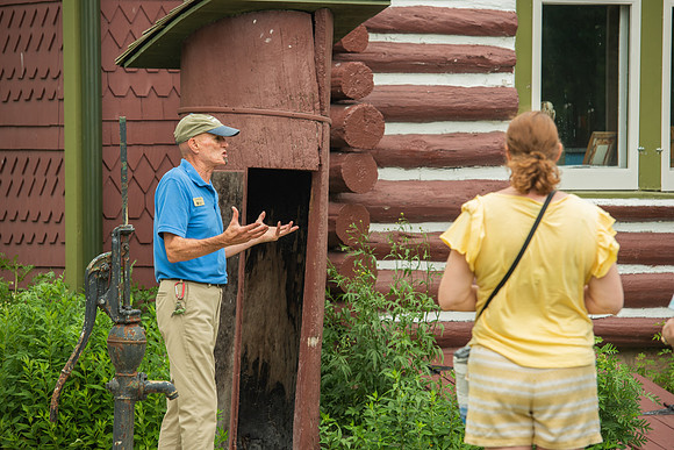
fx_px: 3183
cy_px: 225
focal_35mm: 170
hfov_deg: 12.1
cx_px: 337
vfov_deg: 8.1
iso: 64
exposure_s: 1/200
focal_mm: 170
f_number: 5.6
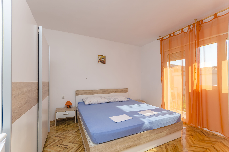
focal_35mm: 15
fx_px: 95
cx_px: 114
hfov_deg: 100.5
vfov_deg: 77.1
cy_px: 76
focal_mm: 10
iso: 100
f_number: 8
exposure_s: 1/125
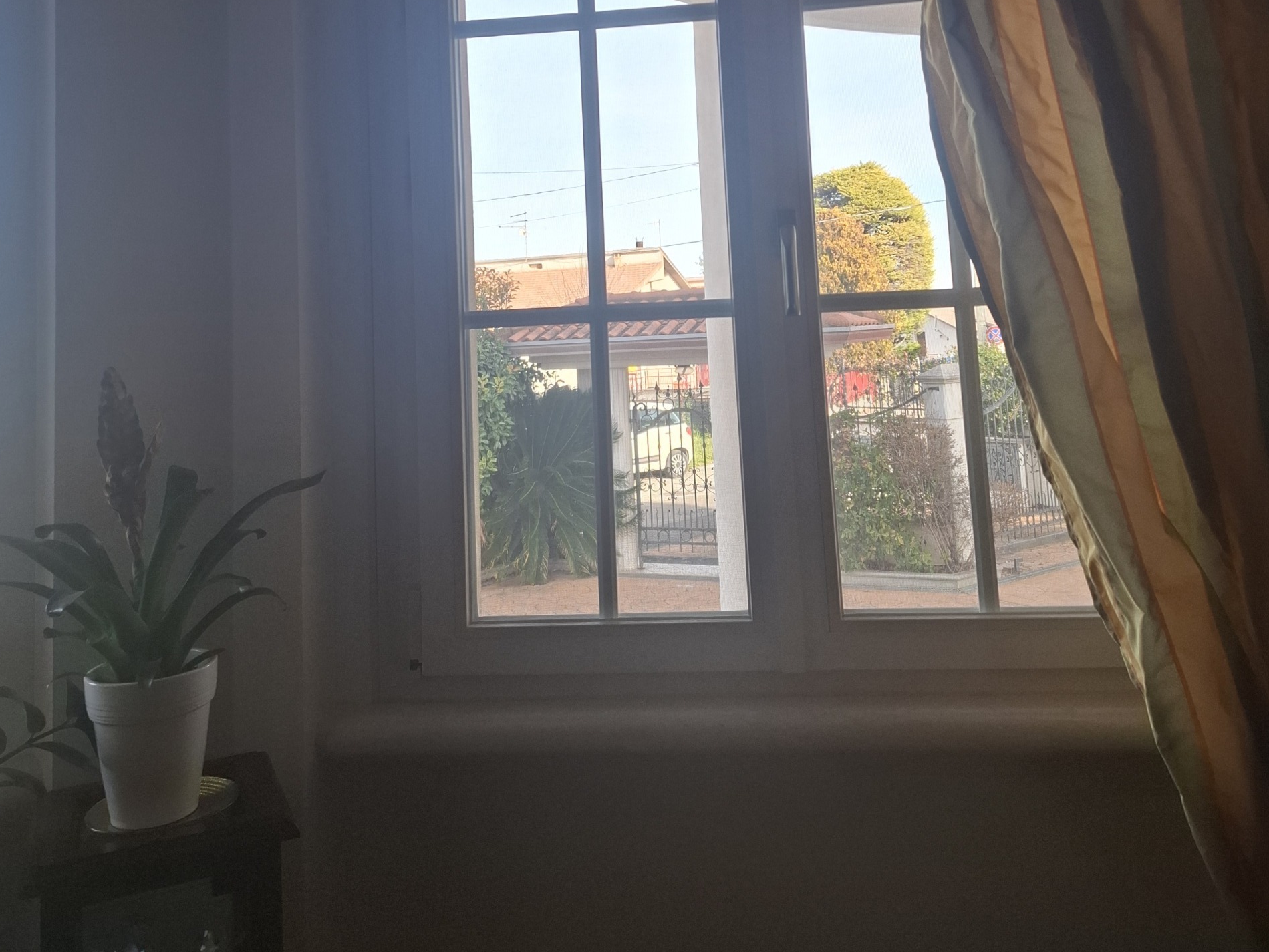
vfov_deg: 43.3
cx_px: 631
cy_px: 186
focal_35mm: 31
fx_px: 1137
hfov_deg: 58.3
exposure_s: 1/170
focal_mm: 5.54
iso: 50
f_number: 1.8
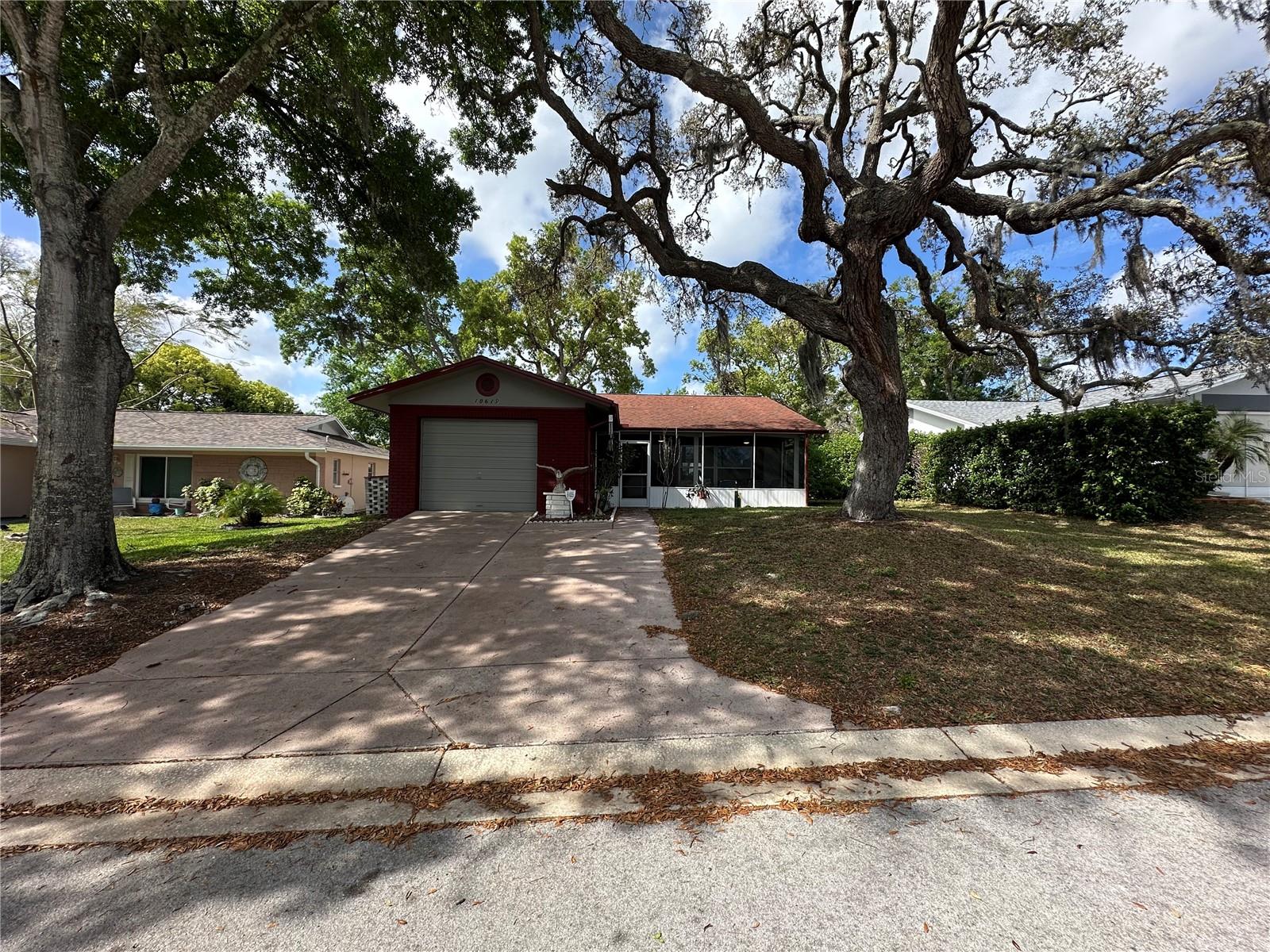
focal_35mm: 14
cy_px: 476
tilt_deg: +0.5
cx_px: 635
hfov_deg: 102.1
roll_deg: -1.1
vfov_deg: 85.7
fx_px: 514
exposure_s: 1/842
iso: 40
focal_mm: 2.22
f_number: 2.2
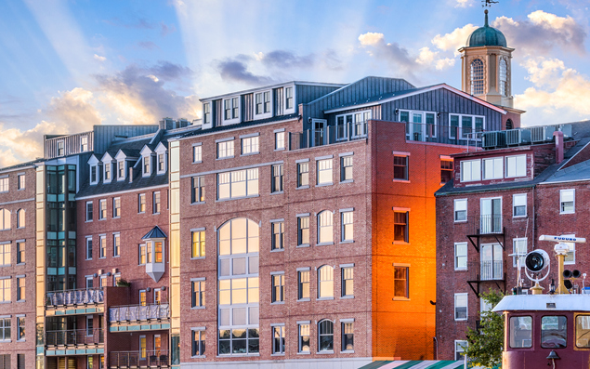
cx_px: 244
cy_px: 326
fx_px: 2267
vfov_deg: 9.3
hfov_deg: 14.8
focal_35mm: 141
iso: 64
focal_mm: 70
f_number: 9
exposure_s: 30
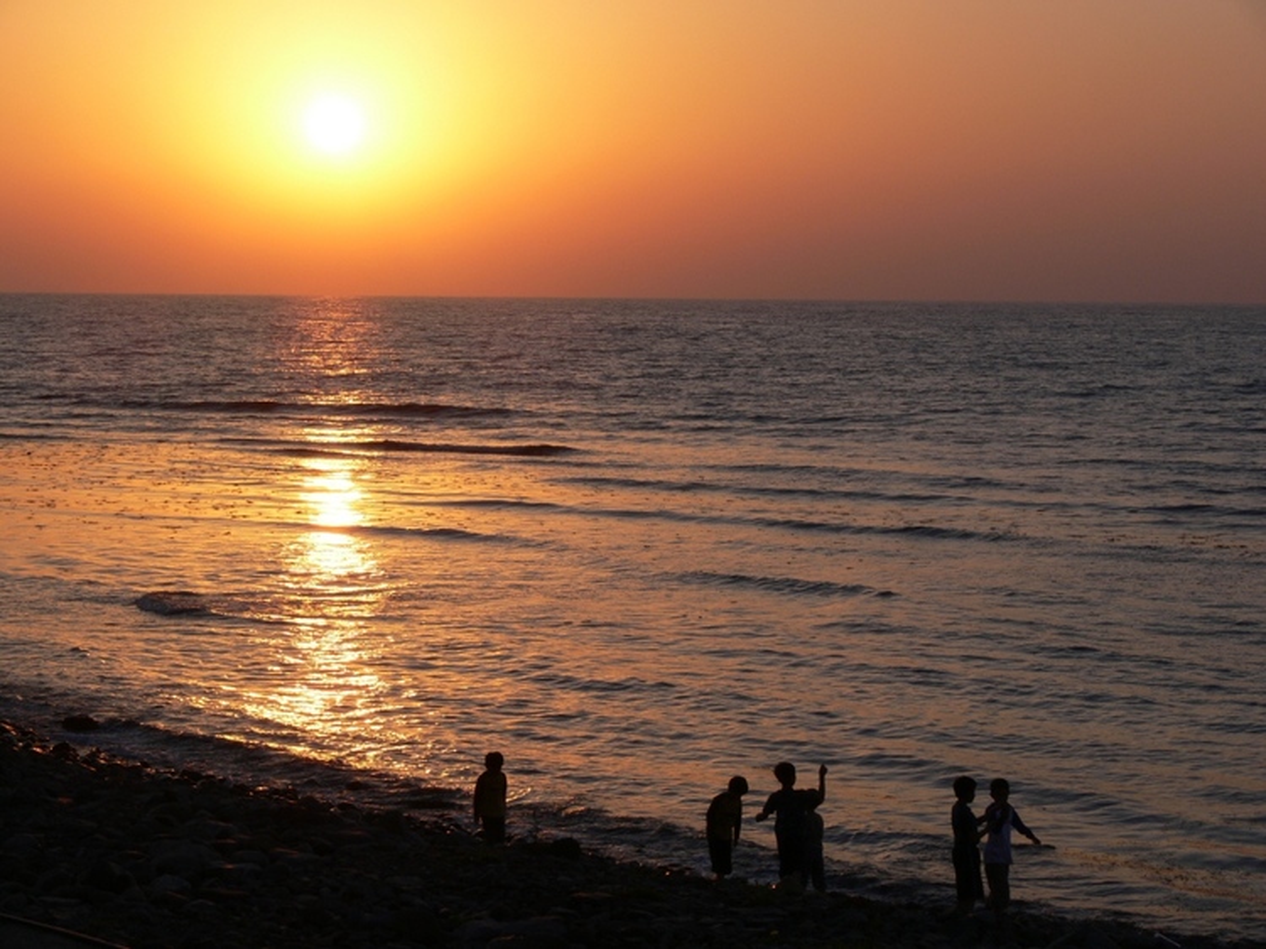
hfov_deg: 20.4
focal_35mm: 96
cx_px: 633
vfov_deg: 15.4
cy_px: 474
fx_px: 3510
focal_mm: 20.2
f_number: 5.6
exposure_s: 1/400
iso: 80
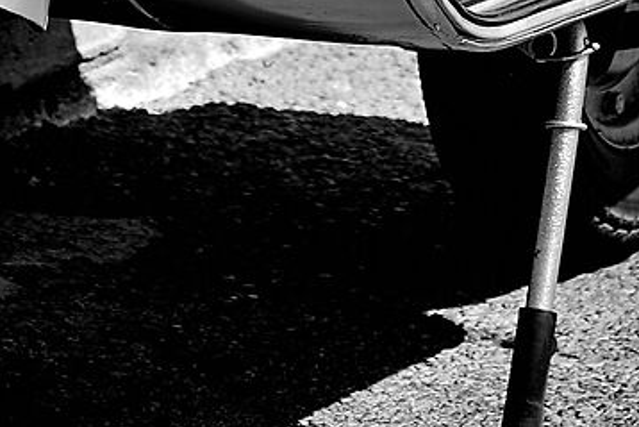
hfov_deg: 6.1
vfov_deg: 3.9
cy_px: -1027
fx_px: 5948
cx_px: 328
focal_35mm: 335
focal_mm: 50
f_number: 7.1
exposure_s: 1/500
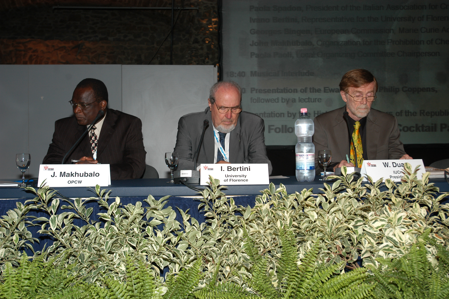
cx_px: 224
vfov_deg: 31.8
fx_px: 523
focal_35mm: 42
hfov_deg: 46.4
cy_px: 150
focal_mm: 28
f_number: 4
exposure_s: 1/60
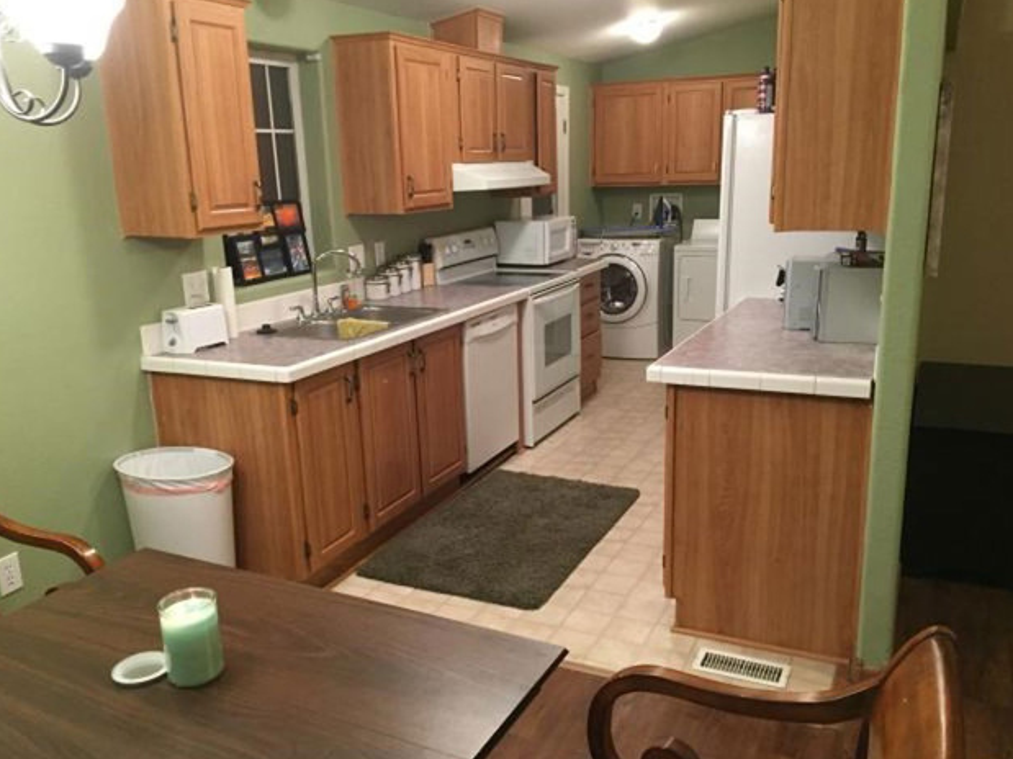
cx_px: 506
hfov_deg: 60.0
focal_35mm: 30
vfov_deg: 46.8
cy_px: 383
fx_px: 878
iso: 200
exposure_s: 1/30
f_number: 2.2
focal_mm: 4.15
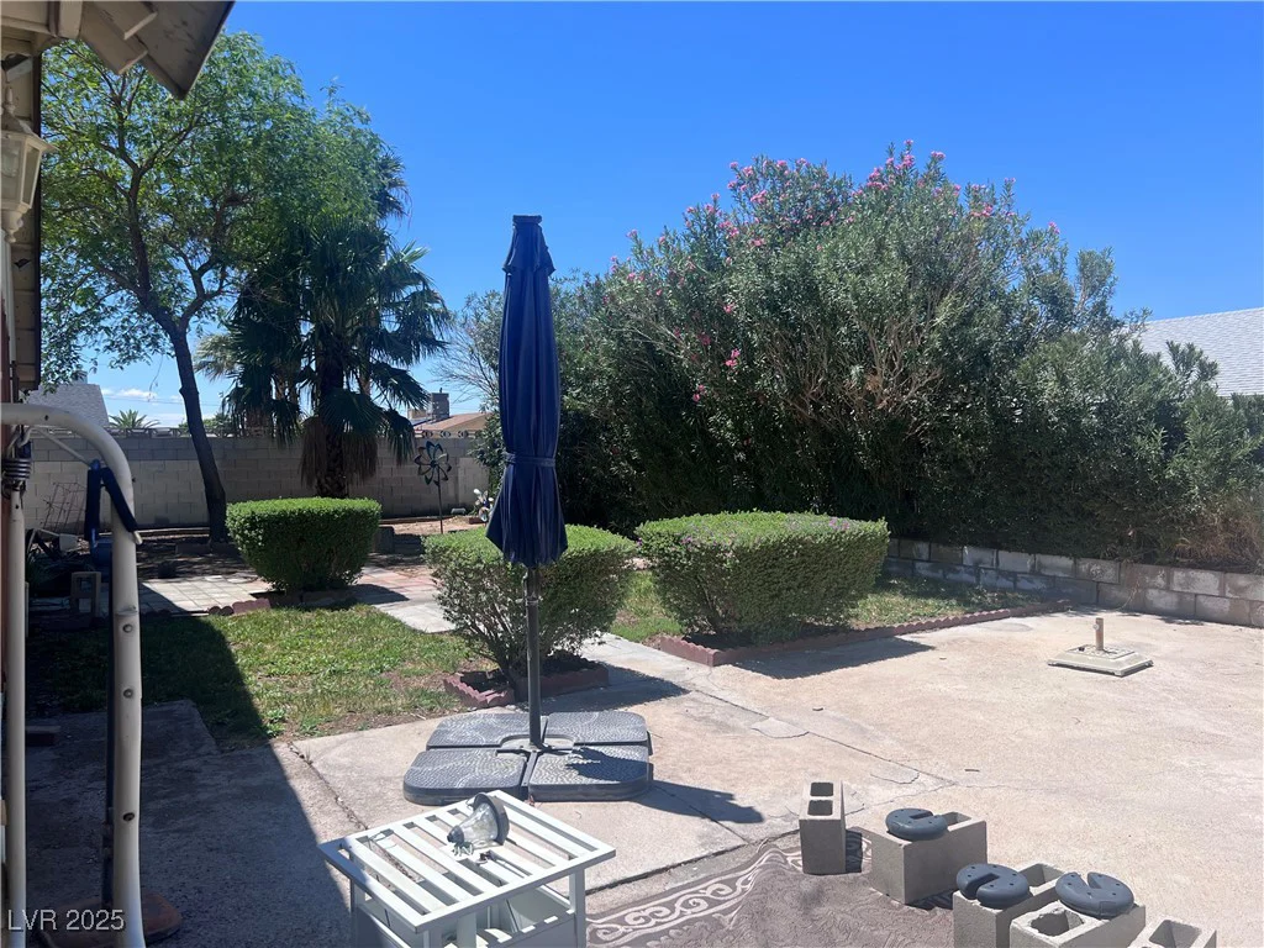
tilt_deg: -2.1
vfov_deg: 53.1
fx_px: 949
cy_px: 474
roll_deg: +0.8
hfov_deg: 67.3
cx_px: 632
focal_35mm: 26
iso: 50
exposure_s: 1/4115
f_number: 1.5
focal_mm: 5.7
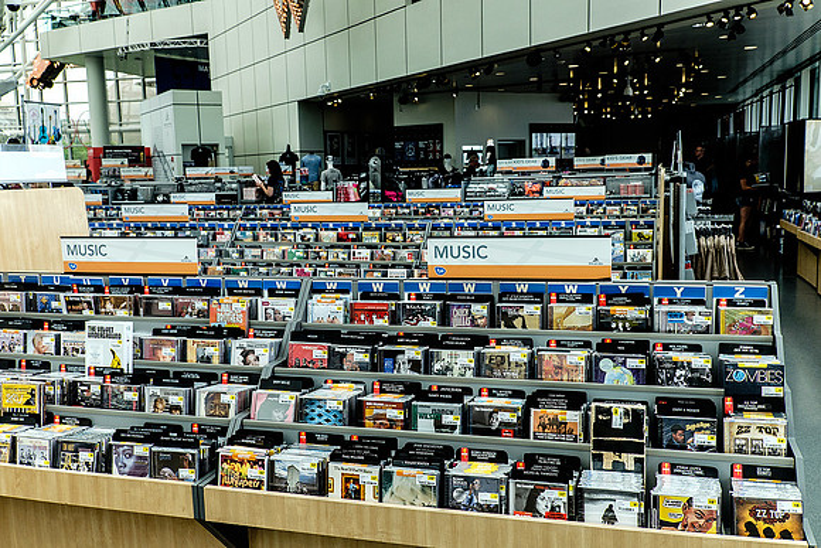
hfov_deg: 54.4
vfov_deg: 37.9
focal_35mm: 35
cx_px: 410
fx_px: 798
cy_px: 274
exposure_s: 1/210
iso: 400
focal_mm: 23.3
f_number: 5.6
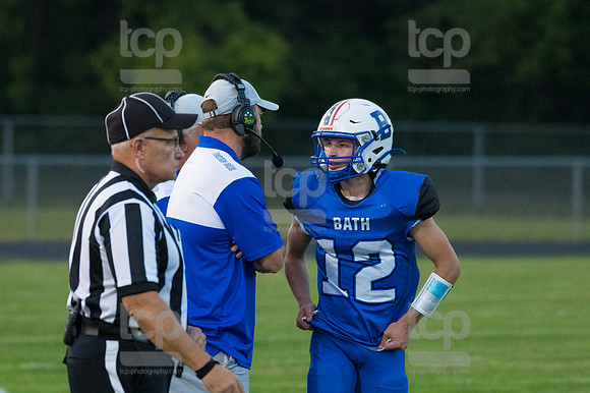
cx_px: 295
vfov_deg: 3.0
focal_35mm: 465
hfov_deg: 4.4
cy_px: 196
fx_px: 7616
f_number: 5.6
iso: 5000
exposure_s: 1/1250
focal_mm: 310
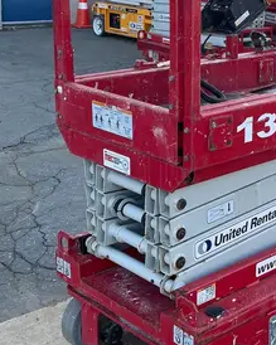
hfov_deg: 22.0
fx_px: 695
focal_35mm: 68
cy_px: 109
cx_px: 242
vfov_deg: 27.7
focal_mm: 5.1
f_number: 1.6
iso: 50
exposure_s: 1/364
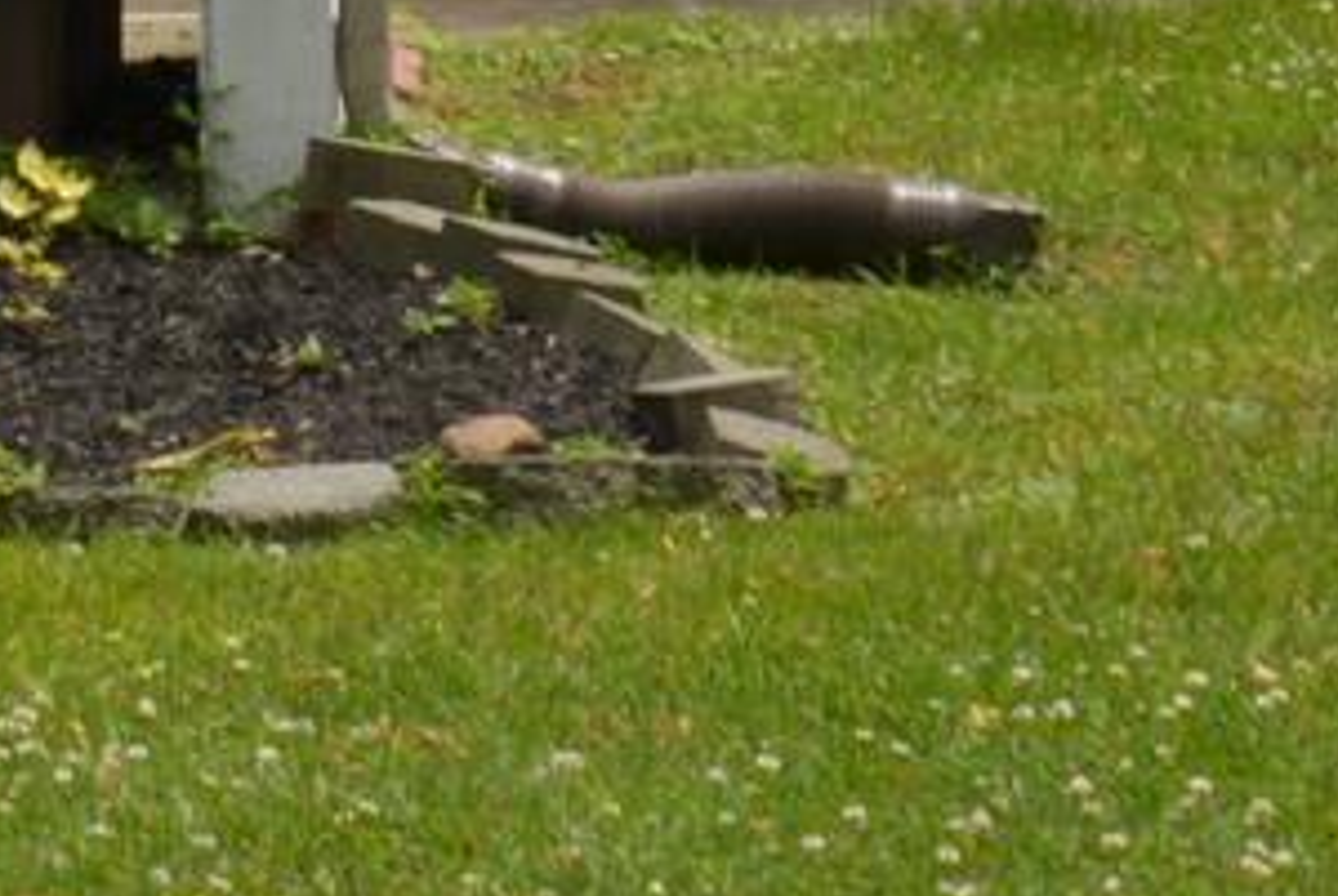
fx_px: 9901
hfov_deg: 7.4
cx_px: -1559
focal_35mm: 266
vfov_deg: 5.0
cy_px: -1324
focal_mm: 26
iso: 100
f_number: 10
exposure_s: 1/200
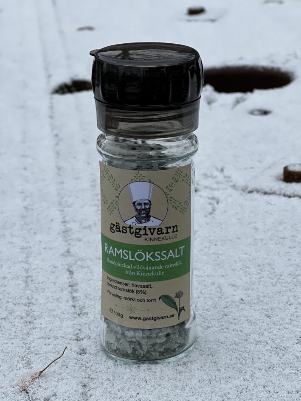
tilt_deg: -19.7
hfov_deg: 16.8
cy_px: 218
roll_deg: +3.0
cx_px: 155
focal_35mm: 88
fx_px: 1020
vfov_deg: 22.2
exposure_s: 1/121
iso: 32
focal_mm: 9
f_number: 2.8
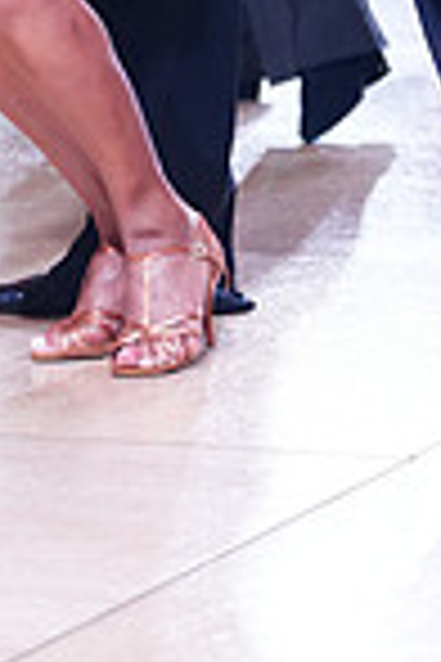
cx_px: 326
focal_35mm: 277
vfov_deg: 7.2
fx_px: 5089
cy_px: -509
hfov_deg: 5.0
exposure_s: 1/500
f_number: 2.8
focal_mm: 70
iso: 1600
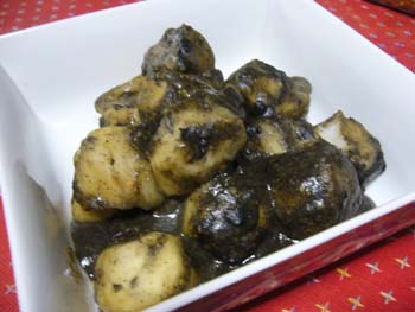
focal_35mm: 35
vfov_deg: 40.7
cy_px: 156
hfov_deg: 52.6
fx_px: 420
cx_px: 208
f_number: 2.8
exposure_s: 1/8
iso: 200
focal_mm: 5.8
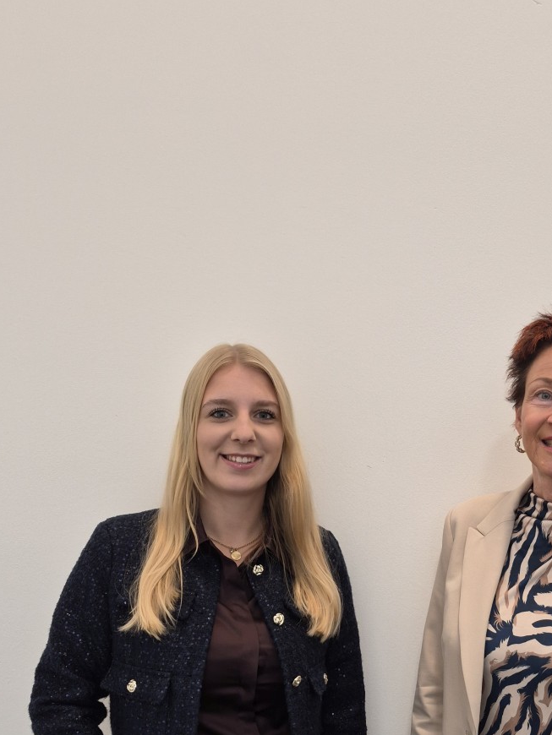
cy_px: 540
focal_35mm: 37
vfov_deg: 48.4
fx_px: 786
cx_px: 380
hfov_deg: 38.1
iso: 200
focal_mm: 5.4
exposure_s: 1/100
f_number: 1.8
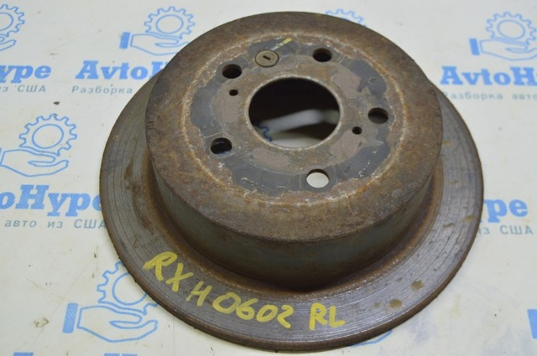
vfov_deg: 29.8
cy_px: 178
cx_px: 268
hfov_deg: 43.7
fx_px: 670
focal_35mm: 45
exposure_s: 1/25
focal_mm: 30
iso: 400
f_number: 5.6
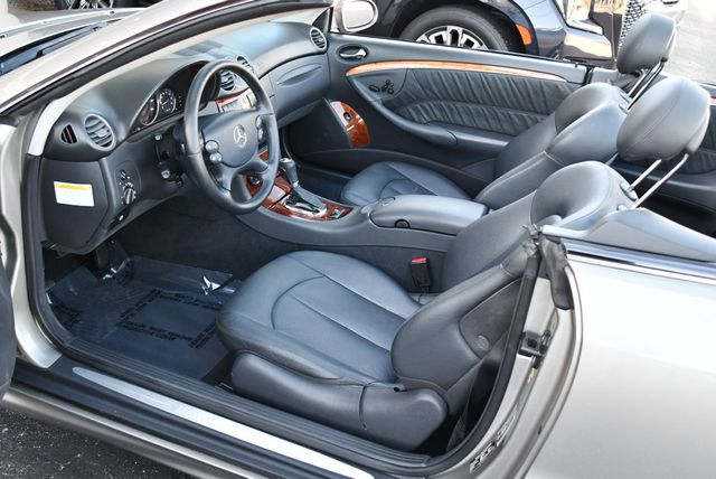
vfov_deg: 36.9
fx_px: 717
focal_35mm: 36
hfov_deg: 53.1
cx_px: 358
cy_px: 240
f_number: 3.5
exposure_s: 1/250
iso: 800
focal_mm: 18
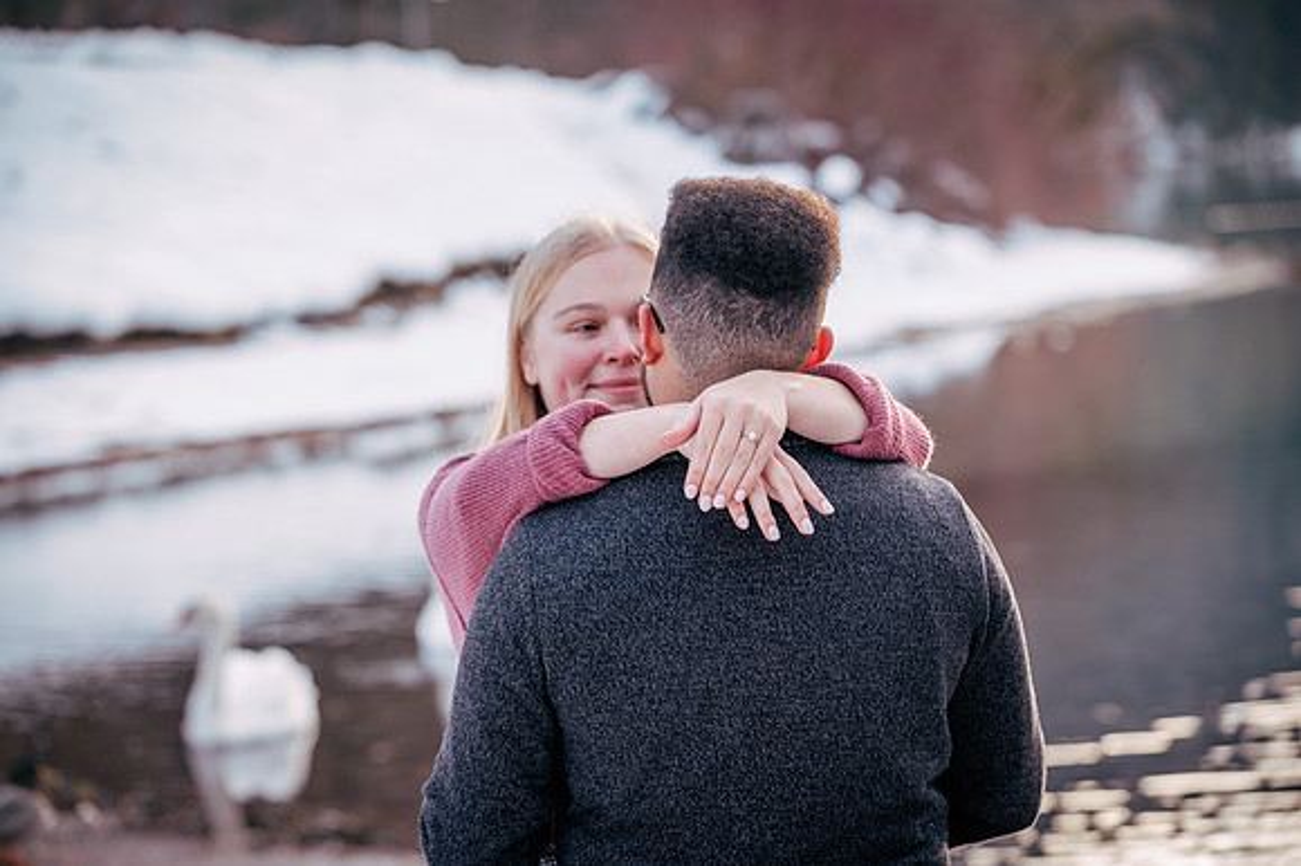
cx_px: 650
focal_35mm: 98
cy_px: 433
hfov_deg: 20.8
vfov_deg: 13.9
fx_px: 3539
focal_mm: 98
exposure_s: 1/320
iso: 250
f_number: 4
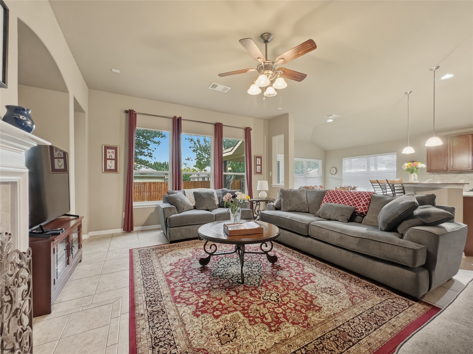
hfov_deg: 106.2
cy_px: 177
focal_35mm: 13
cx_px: 236
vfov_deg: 89.9
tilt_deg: +1.4
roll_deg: +0.5
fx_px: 178
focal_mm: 1.6
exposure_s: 1/20
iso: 200
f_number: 1.8
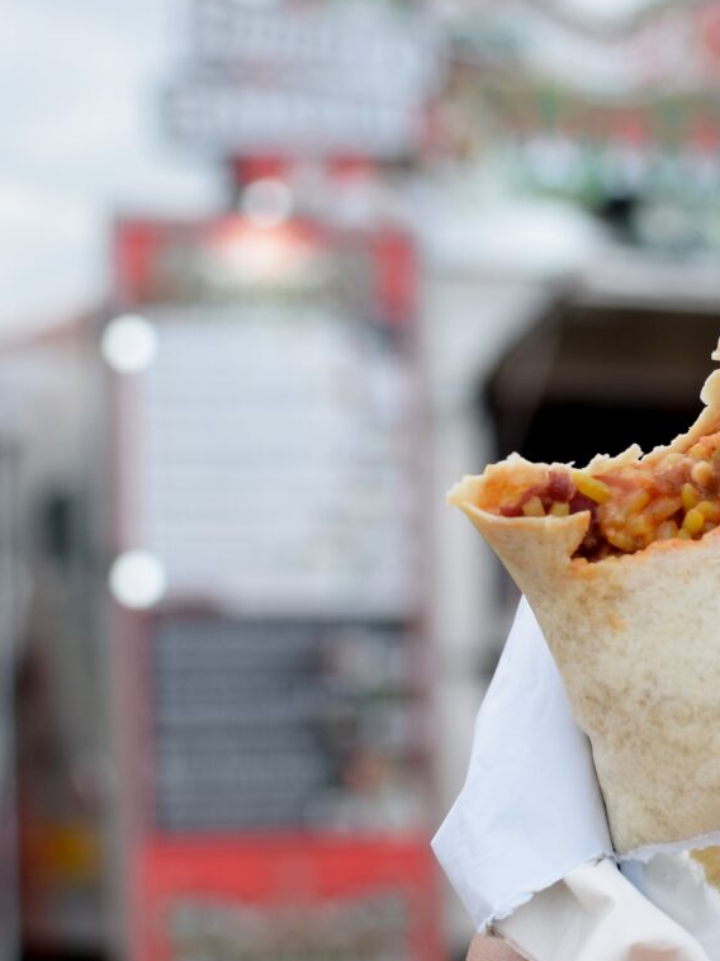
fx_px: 2661
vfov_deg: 20.5
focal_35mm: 96
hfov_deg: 15.0
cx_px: 825
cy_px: 513
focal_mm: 35
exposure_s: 1/1250
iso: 400
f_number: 5
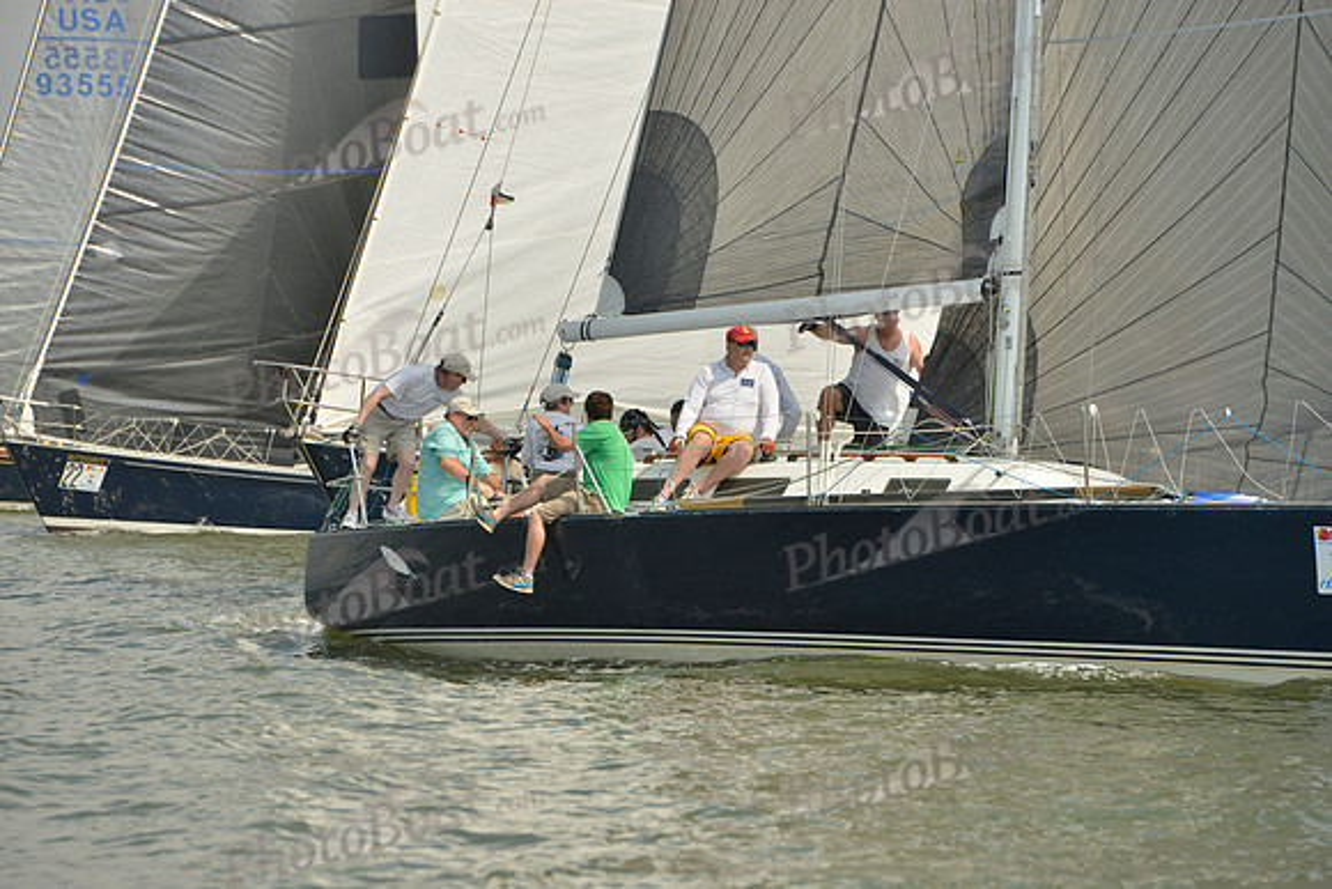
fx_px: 7401
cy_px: 444
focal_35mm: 200
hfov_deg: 10.3
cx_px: 666
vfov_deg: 6.9
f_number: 8
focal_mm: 200
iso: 280
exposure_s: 1/1250
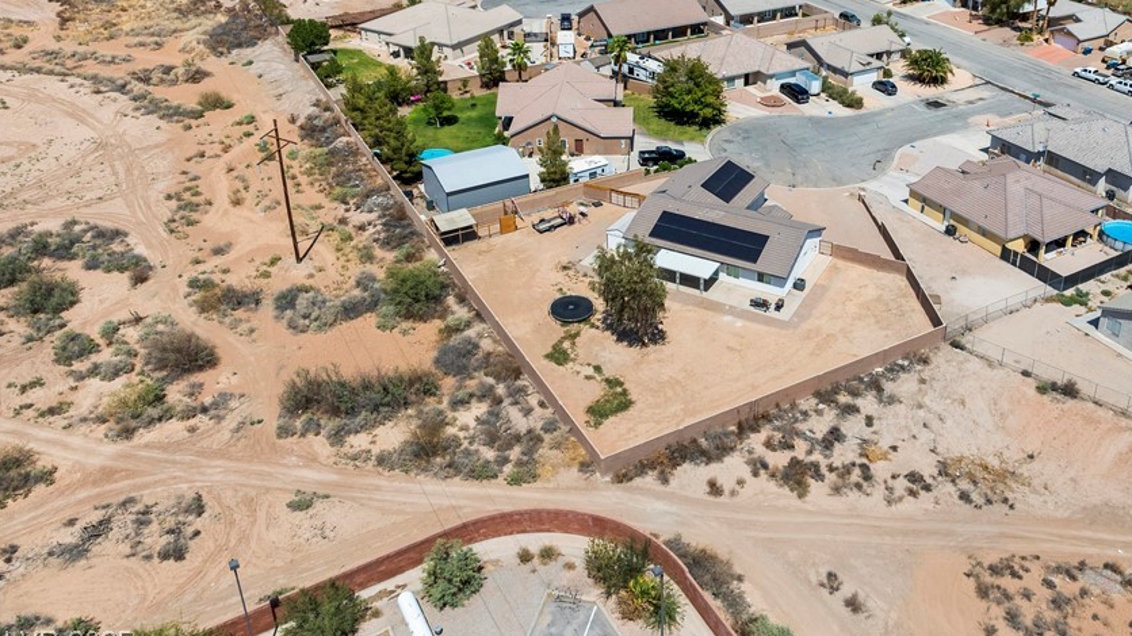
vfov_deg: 35.8
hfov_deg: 60.4
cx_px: 689
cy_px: 153
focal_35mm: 32
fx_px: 960
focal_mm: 12.29
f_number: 2.8
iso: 100
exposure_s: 1/240
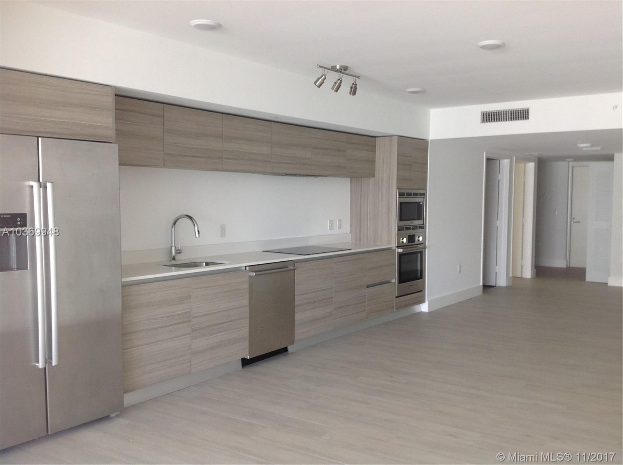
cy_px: 232
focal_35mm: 35
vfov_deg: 40.6
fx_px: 629
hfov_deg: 52.7
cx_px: 312
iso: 64
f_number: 2.4
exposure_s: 1/40
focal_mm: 4.28
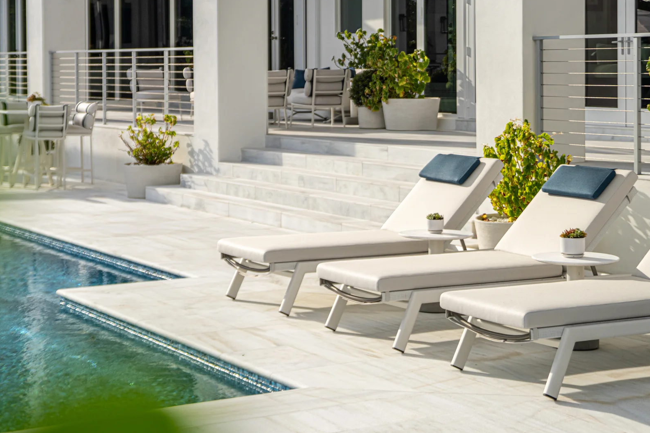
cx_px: 347
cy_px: 112
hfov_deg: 26.6
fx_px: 1372
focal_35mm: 76
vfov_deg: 17.9
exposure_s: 1/4000
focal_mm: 47
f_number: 2.8
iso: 100
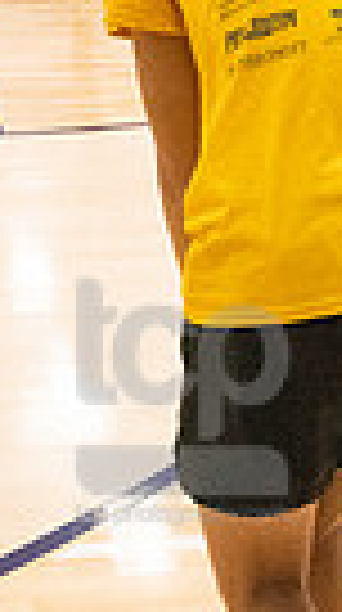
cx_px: 182
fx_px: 2025
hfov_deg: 9.7
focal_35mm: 125
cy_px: 400
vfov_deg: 17.1
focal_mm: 24
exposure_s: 1/400
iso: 10000
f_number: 5.6
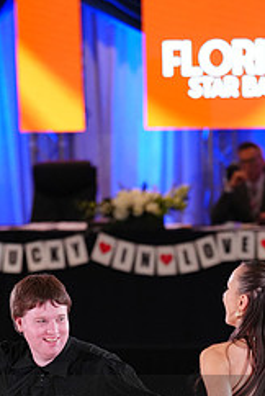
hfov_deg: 4.6
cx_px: 210
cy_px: 430
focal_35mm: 297
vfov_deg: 6.9
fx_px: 3270
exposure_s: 1/500
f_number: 2.8
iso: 2500
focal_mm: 124
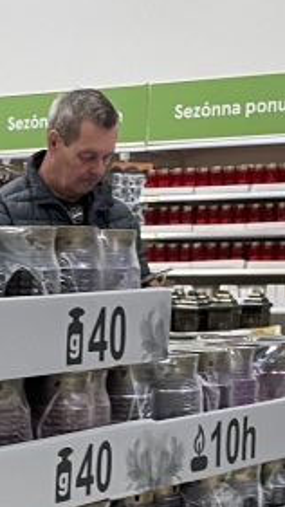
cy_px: 642
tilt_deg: -13.8
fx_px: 1626
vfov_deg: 16.8
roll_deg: -0.5
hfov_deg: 9.7
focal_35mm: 121
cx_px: -133
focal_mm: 4.2
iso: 125
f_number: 1.6
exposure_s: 1/88
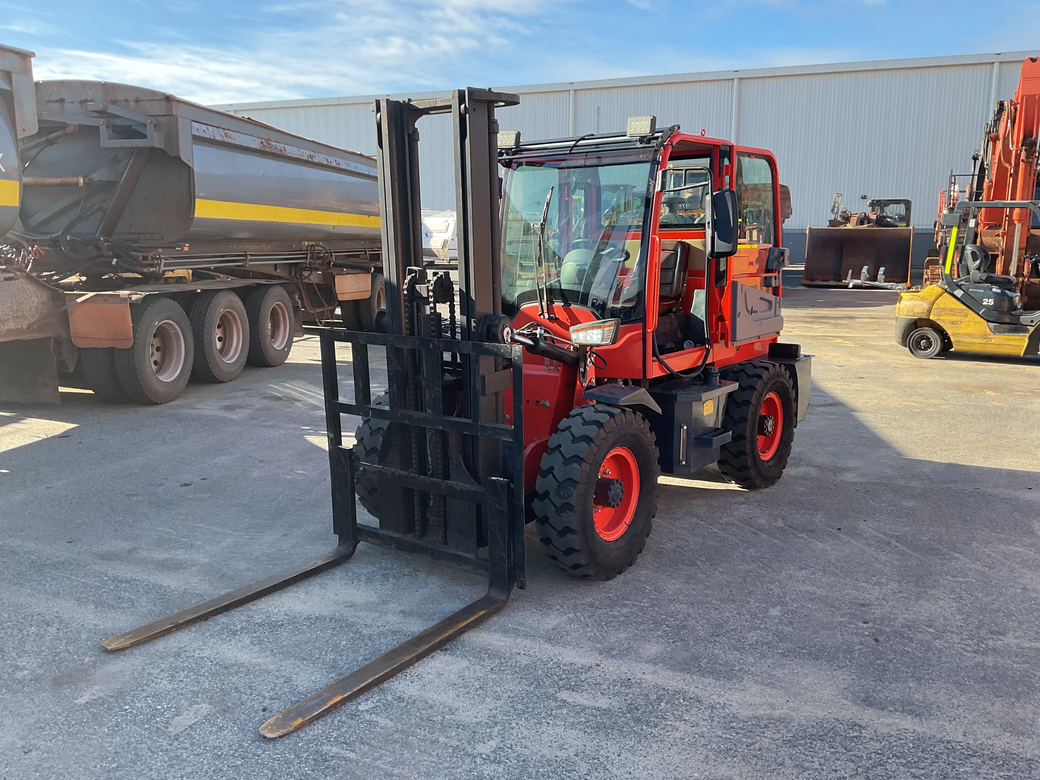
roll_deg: -0.4
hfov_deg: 61.7
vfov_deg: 48.2
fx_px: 871
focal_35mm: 29
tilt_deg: -9.0
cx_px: 520
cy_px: 390
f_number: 1.8
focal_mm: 3
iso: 16
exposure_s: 1/422
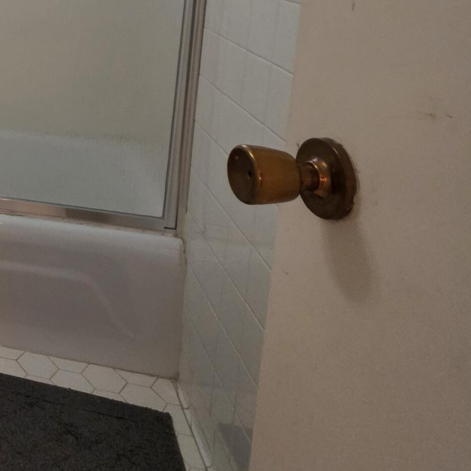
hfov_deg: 30.3
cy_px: 18
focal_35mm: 37
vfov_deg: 40.3
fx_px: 570
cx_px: -201
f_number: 1.9
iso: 250
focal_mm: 2.2
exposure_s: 1/120
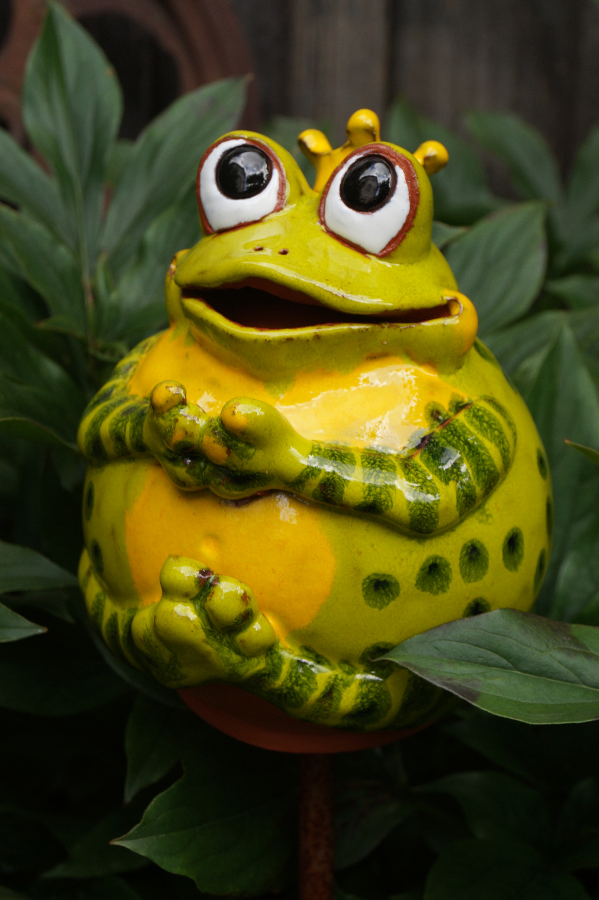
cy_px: 450
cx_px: 300
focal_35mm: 68
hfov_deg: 20.1
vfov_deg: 29.9
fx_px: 1686
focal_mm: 45
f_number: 9
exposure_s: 1/80
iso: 200
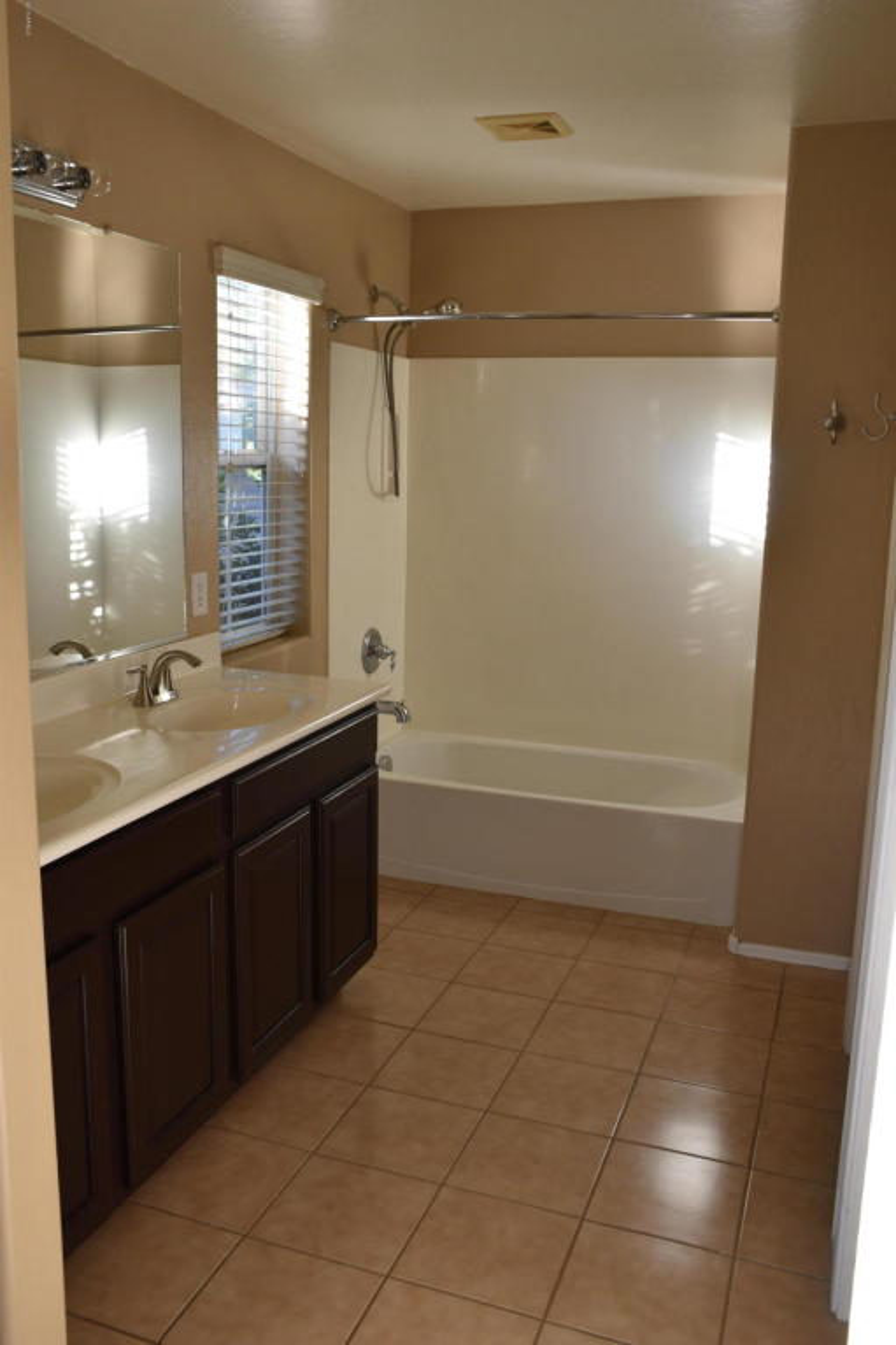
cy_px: 672
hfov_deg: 43.6
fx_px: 1120
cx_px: 448
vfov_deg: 61.9
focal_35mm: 30
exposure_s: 1/125
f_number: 5.6
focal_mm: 20
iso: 400
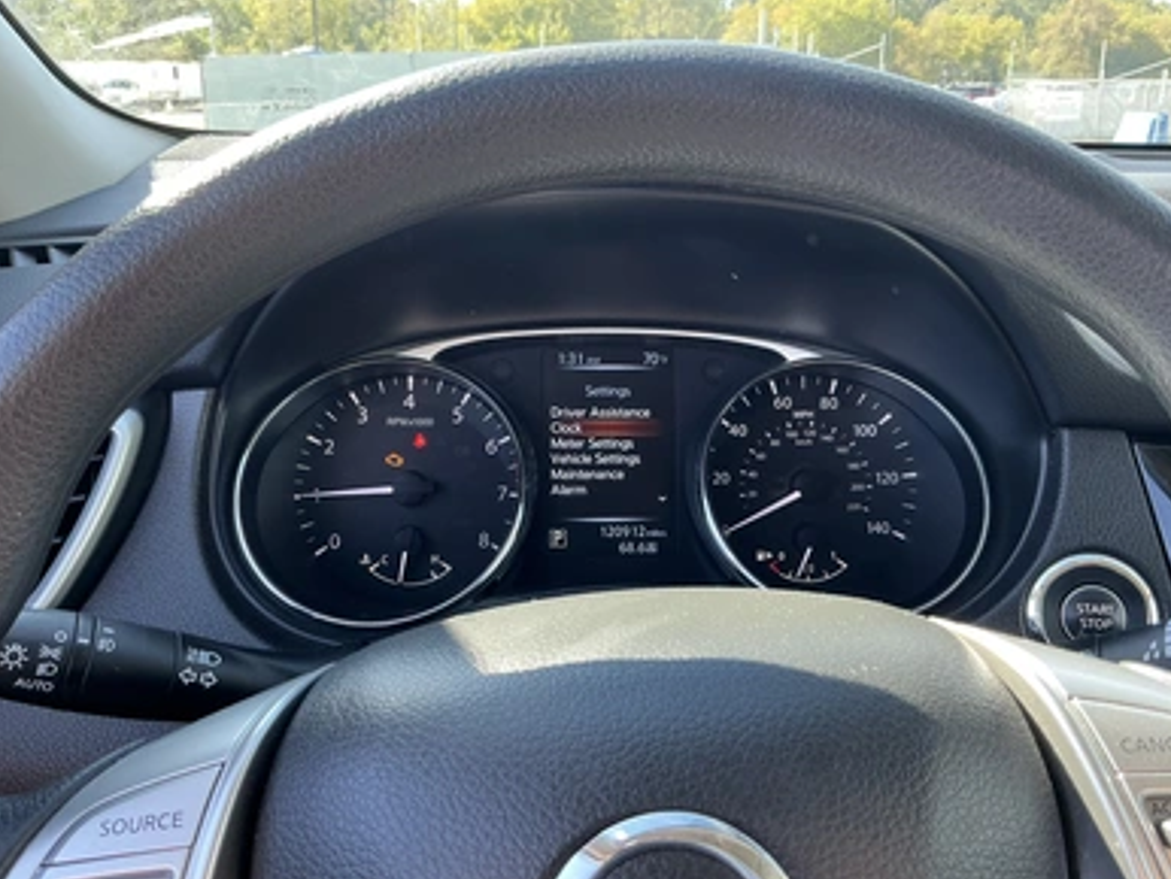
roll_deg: +0.7
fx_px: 982
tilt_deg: -19.9
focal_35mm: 29
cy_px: 452
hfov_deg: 61.6
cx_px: 598
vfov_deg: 48.3
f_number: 1.8
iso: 64
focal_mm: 3
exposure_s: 1/122
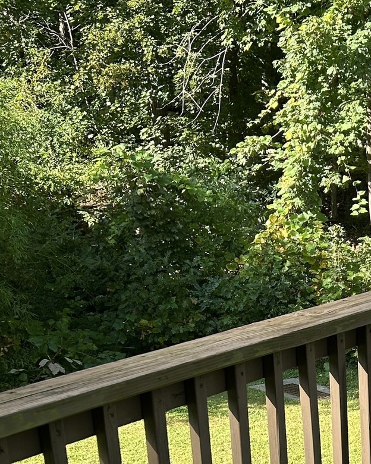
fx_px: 1029
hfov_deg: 18.8
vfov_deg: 24.2
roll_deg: -2.0
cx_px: 499
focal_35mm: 75
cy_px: 469
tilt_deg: -21.0
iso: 50
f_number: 1.5
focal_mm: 5.7
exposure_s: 1/504
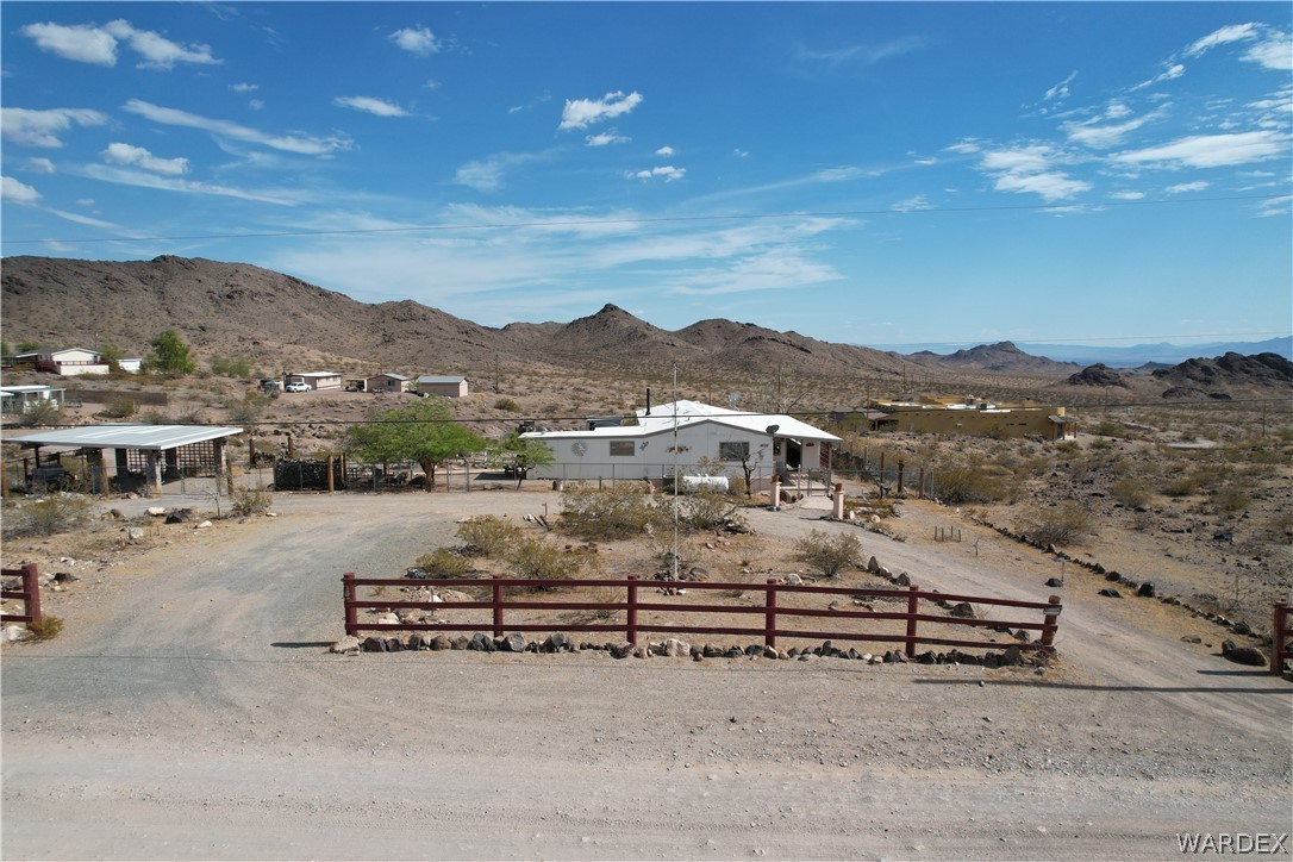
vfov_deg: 57.2
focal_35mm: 22
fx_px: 790
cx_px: 646
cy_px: 431
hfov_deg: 78.6
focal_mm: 8.38
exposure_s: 1/2500
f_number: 2.8
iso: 100
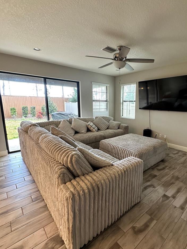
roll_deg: -0.8
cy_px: 126
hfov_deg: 70.2
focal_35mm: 18
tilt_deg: -8.5
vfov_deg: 87.7
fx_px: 130
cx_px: 119
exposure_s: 1/60
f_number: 2.2
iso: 200
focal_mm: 2.22
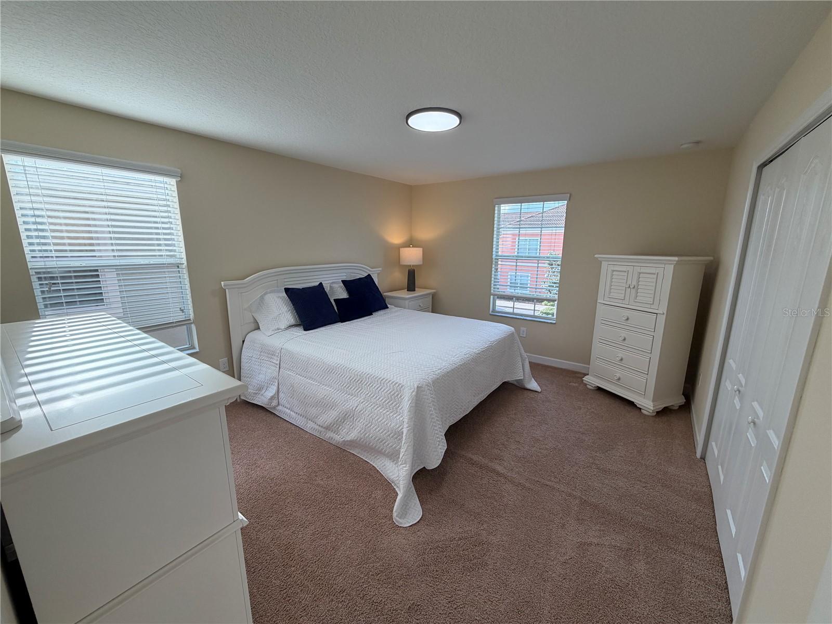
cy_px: 312
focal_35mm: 14
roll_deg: -0.8
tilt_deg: -11.5
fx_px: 336
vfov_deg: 85.7
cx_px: 416
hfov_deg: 102.1
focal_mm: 2.22
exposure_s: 1/122
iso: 64
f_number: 2.2
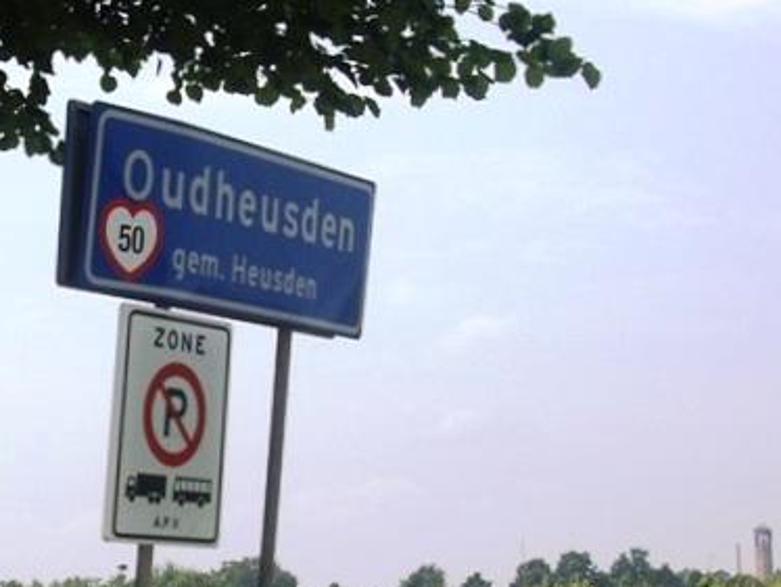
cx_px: 165
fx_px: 1467
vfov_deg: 22.3
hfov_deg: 29.2
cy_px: 466
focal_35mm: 65
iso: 64
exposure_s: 1/160
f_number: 8
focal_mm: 7.9
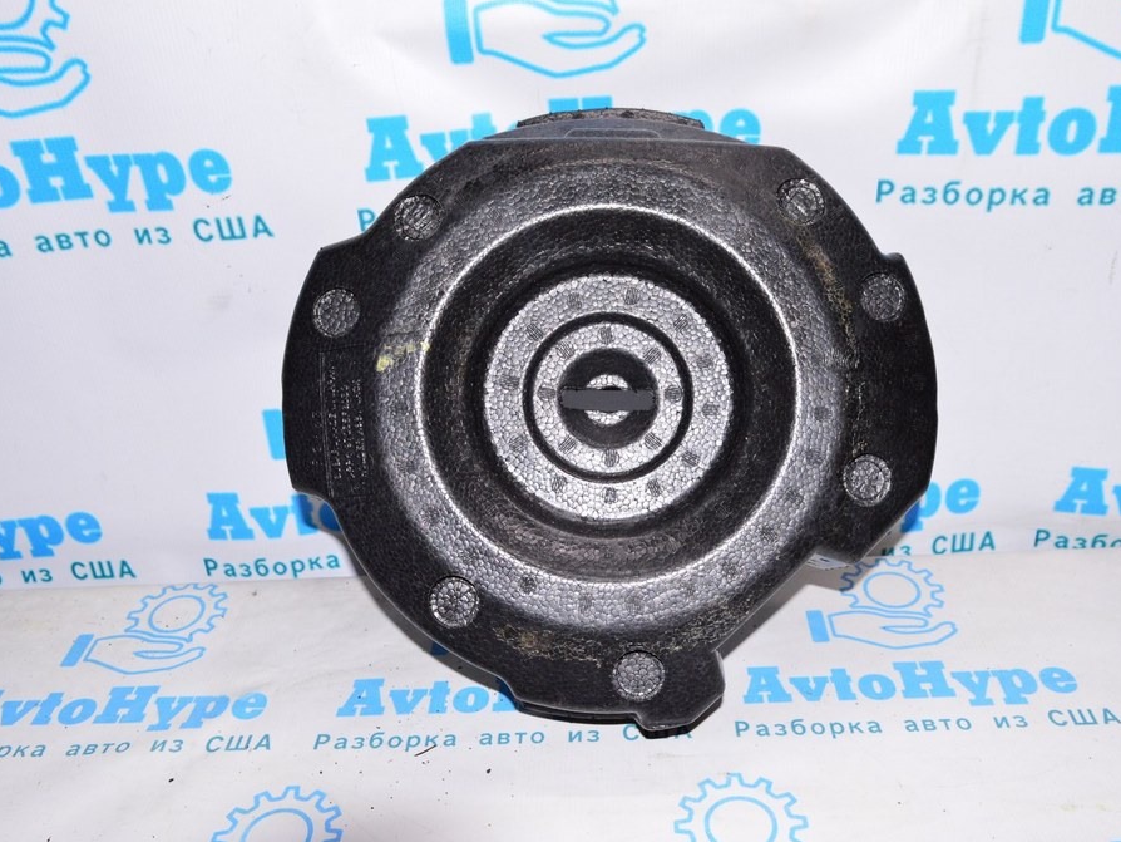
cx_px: 594
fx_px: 1069
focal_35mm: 33
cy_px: 426
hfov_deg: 55.3
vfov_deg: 43.0
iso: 1600
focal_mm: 20
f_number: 8
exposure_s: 1/200
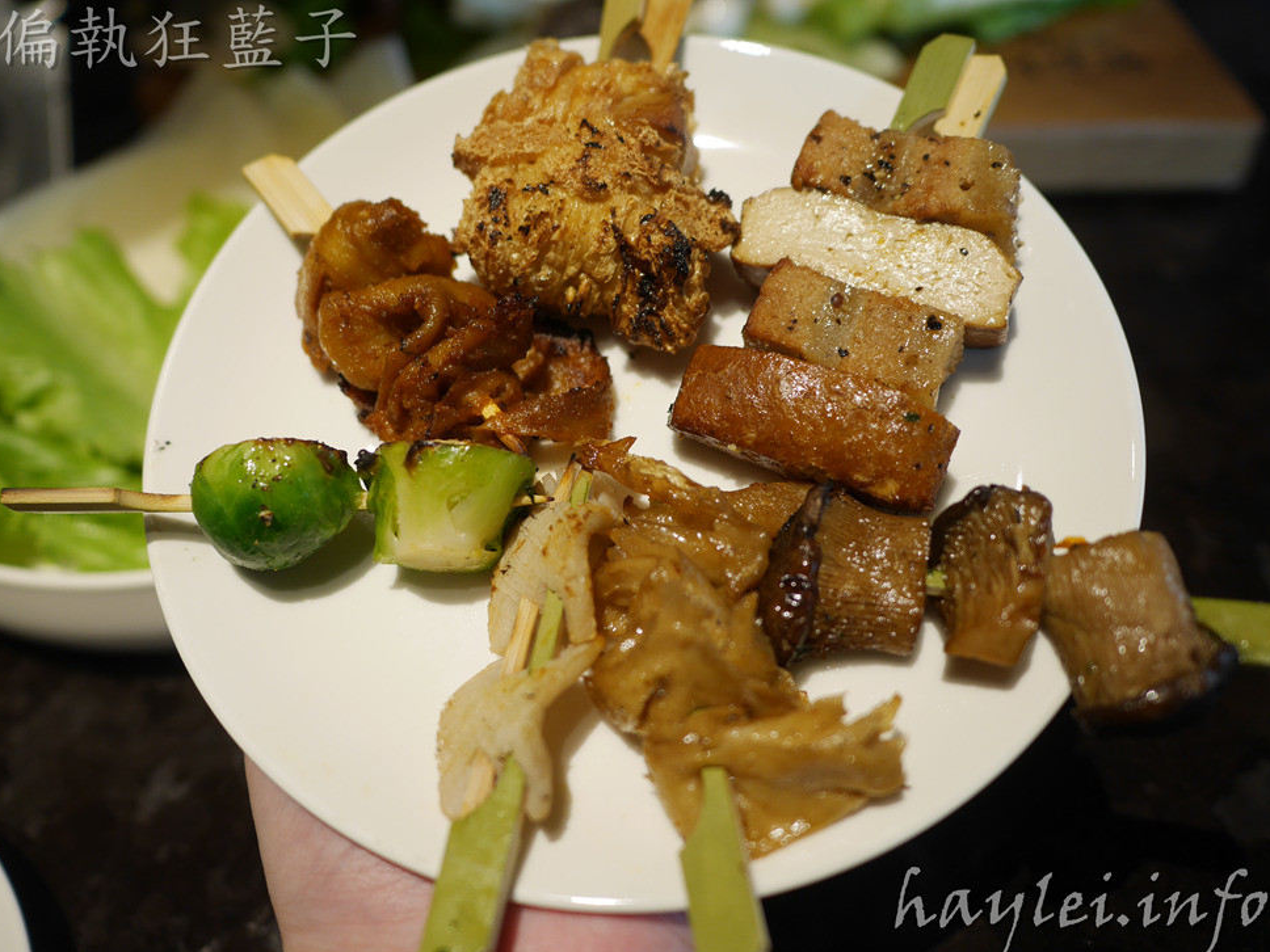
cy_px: 481
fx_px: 1137
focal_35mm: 31
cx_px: 639
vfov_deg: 45.4
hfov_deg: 58.4
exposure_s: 1/100
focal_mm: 15
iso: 200
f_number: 2
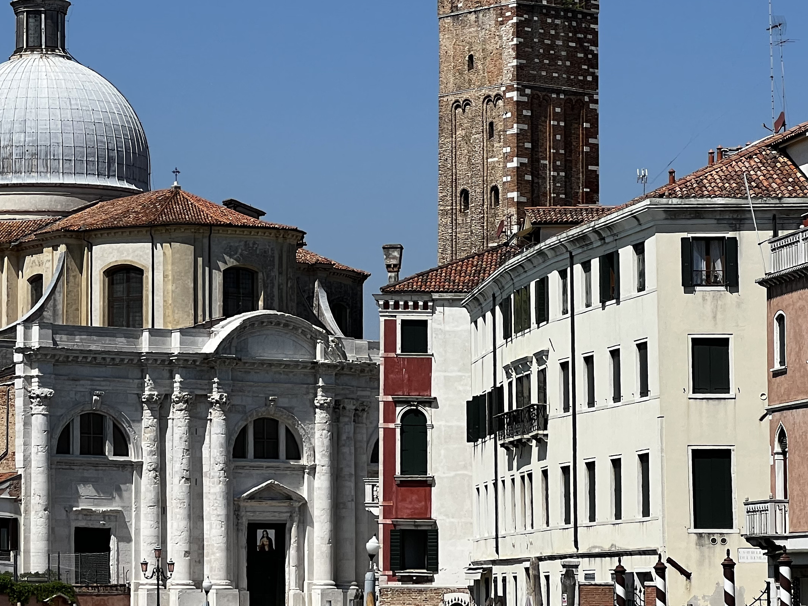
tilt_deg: +5.2
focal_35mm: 145
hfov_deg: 13.5
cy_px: 359
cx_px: 80
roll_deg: +0.4
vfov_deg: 10.2
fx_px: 3385
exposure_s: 1/1193
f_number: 2.8
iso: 32
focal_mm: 9
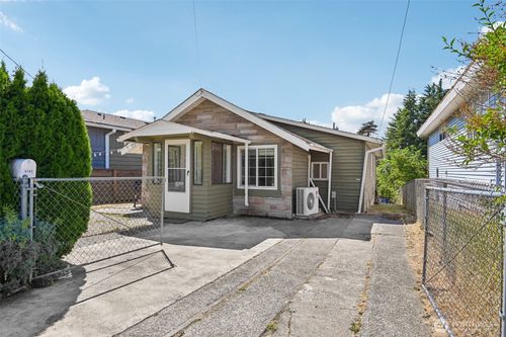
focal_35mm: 20
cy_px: 168
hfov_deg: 84.0
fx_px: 281
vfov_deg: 61.9
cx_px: 253
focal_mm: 20
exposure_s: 1/1000
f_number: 8
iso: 400
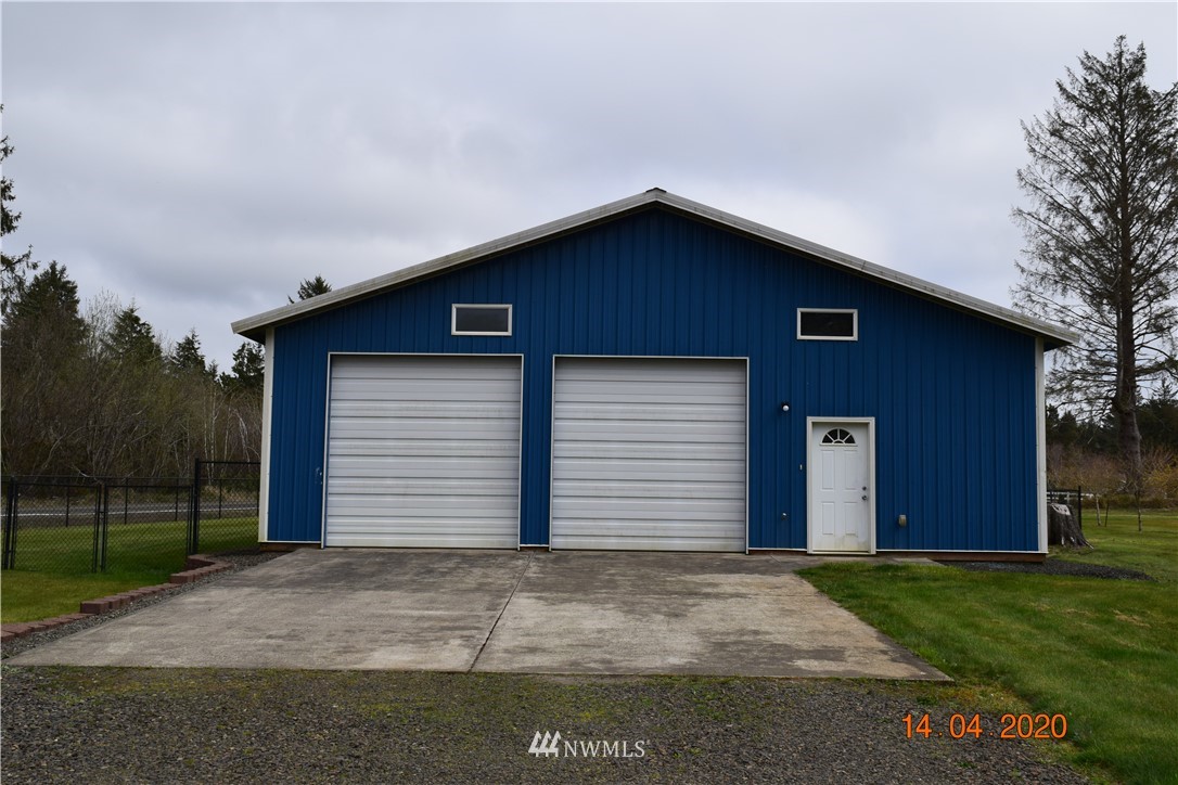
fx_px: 1178
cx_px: 589
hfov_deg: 53.1
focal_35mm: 36
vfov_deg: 36.9
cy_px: 392
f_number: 11
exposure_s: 1/500
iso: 280
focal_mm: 24
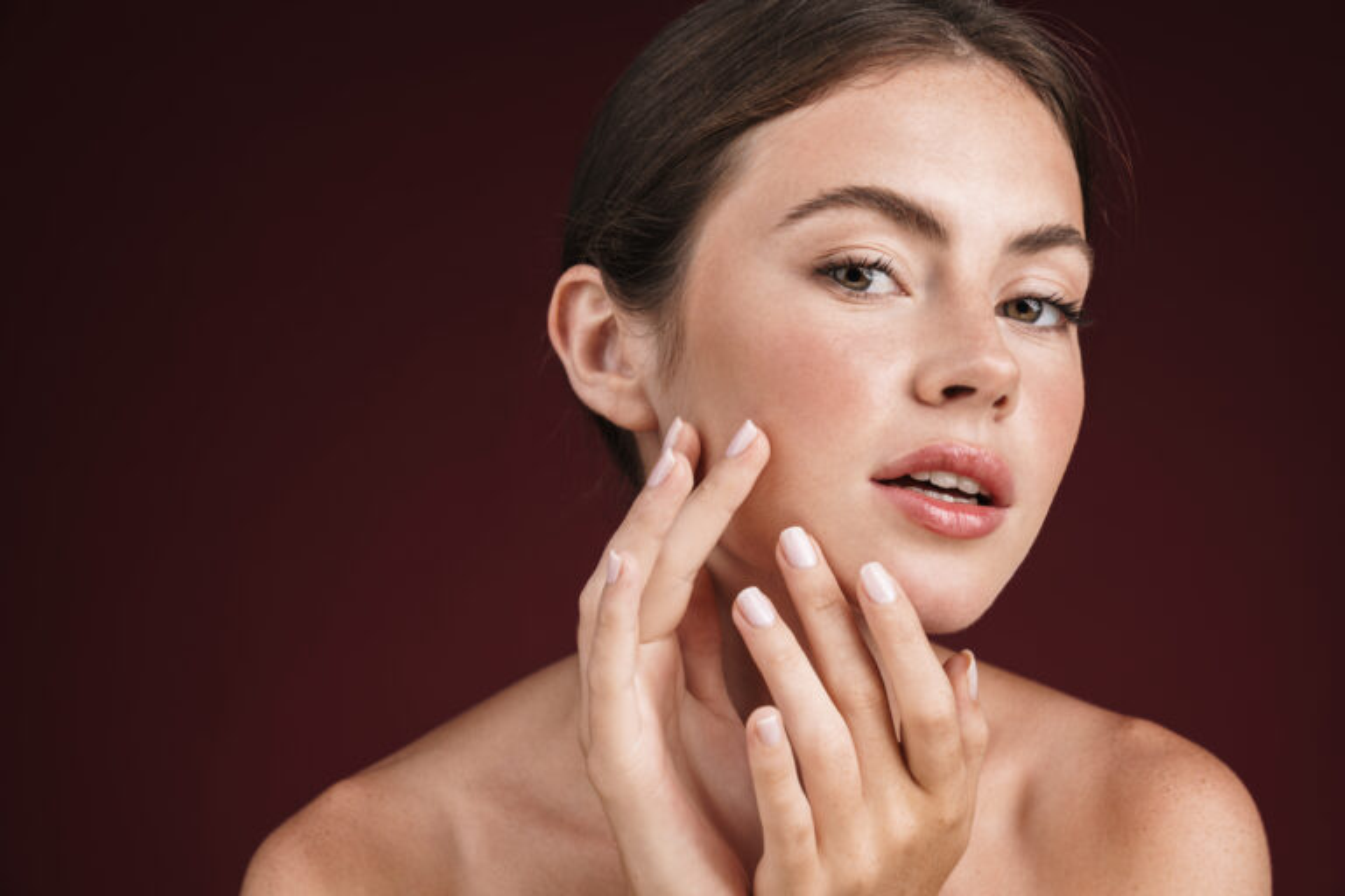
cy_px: 448
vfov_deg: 19.5
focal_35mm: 70
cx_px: 672
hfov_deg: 28.8
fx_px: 2615
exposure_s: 1/125
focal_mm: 70
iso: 100
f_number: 8
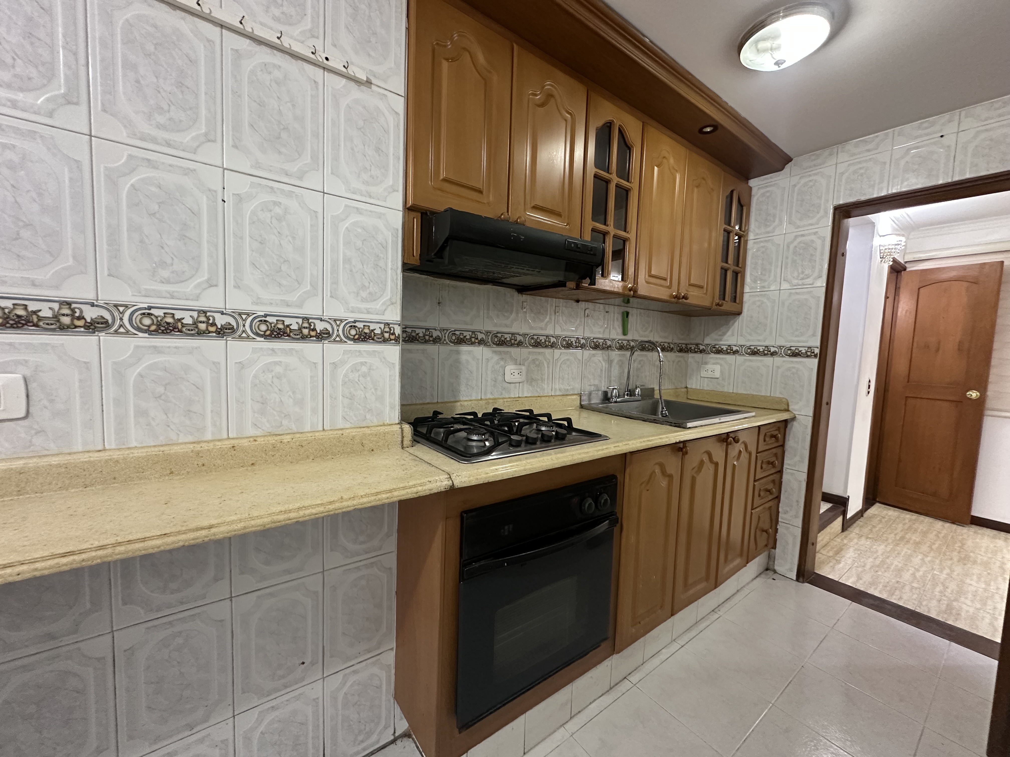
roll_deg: -2.4
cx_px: 505
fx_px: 408
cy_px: 378
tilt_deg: -3.9
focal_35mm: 14
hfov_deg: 102.1
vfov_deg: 85.7
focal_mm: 2.22
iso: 500
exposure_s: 1/60
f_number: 2.2
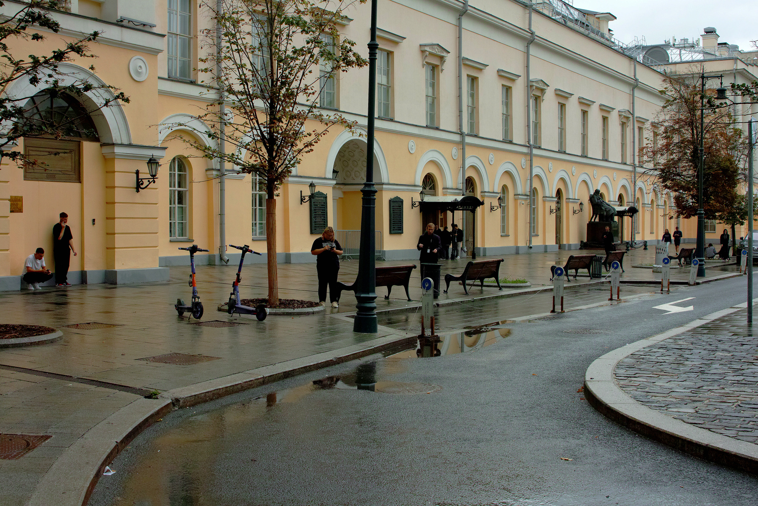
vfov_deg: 31.9
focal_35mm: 42
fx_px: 884
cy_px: 253
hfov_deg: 46.4
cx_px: 379
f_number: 8
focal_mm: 28
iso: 100
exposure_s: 1/160
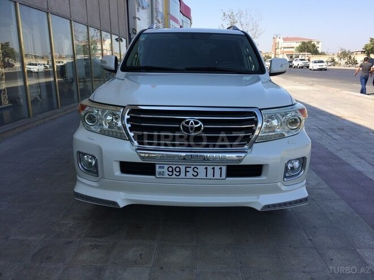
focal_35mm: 29
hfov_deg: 61.7
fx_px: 313
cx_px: 187
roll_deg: +0.5
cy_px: 140
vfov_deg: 48.2
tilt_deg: -12.3
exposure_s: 1/1208
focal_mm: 4.15
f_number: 2.2
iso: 32
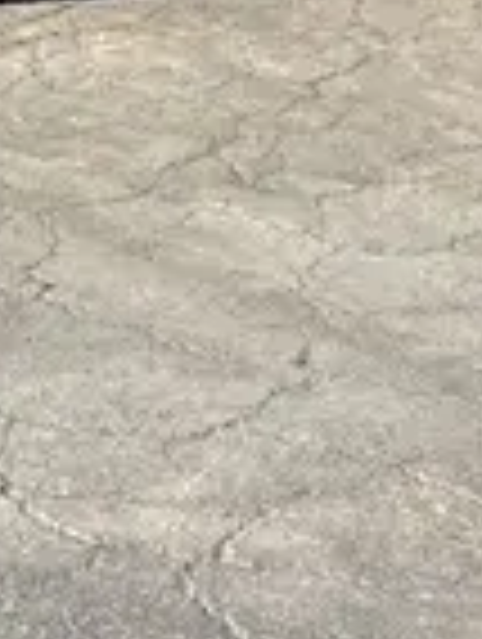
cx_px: -270
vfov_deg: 13.6
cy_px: -376
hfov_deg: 10.7
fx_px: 2480
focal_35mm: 134
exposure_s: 1/3049
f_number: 1.6
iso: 50
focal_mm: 5.1
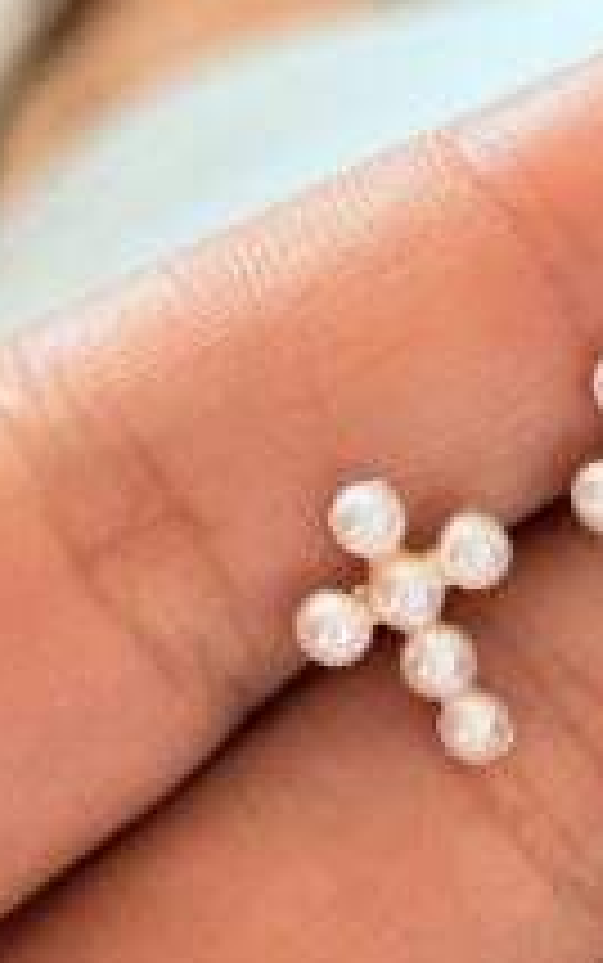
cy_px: 556
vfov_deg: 15.4
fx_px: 3571
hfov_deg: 9.6
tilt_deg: -61.5
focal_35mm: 136
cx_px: 513
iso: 160
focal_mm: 6.76
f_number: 1.78
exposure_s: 1/60
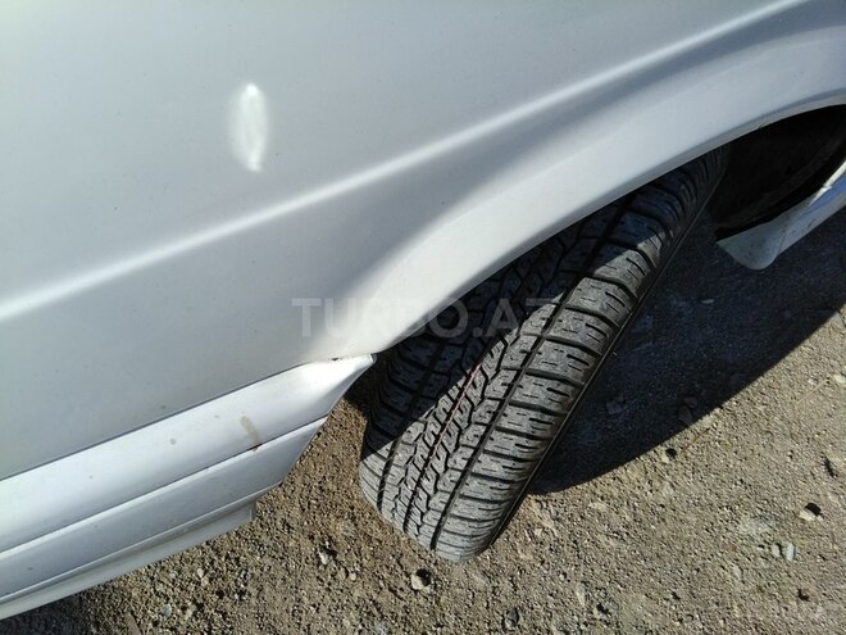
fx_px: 513
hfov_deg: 79.0
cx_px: 423
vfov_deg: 63.4
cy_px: 318
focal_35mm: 21
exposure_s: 1/1445
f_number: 2
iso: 100
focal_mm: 3.57
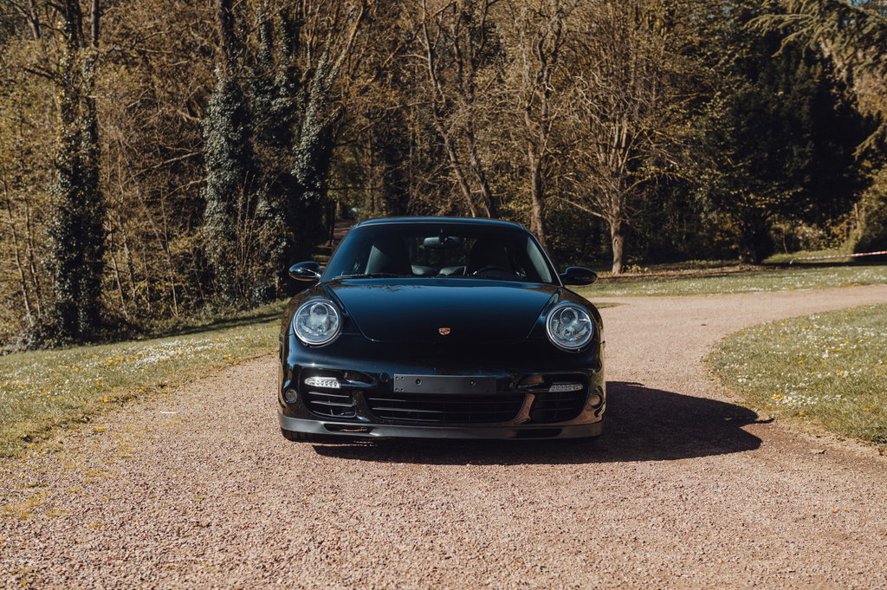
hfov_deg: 39.6
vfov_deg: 26.9
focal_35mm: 50
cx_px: 444
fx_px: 1231
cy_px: 295
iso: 100
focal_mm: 50
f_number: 5.6
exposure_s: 1/125
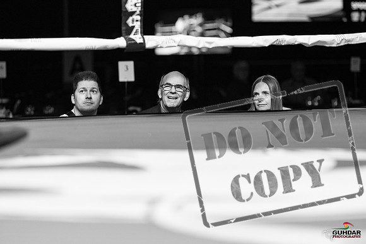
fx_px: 1444
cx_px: 183
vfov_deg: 9.7
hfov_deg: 14.4
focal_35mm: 142
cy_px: 122
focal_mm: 142
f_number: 2.8
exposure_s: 1/1000
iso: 4000
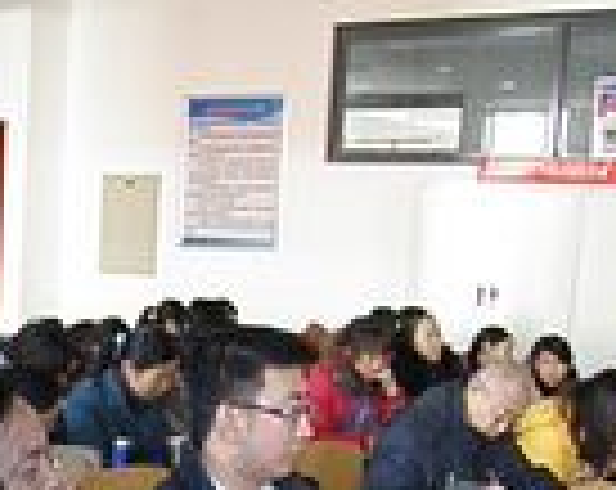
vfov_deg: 18.7
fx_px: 1419
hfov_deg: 23.7
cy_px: 555
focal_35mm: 78
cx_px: 40
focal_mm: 4.6
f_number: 2.8
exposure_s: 1/30
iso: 640
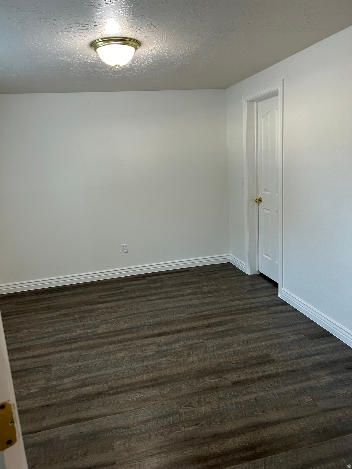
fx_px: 353
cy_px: 234
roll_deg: +6.7
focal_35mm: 26
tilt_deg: -12.9
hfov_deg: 53.1
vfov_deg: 67.3
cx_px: 176
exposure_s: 1/60
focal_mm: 5.7
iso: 100
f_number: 1.5
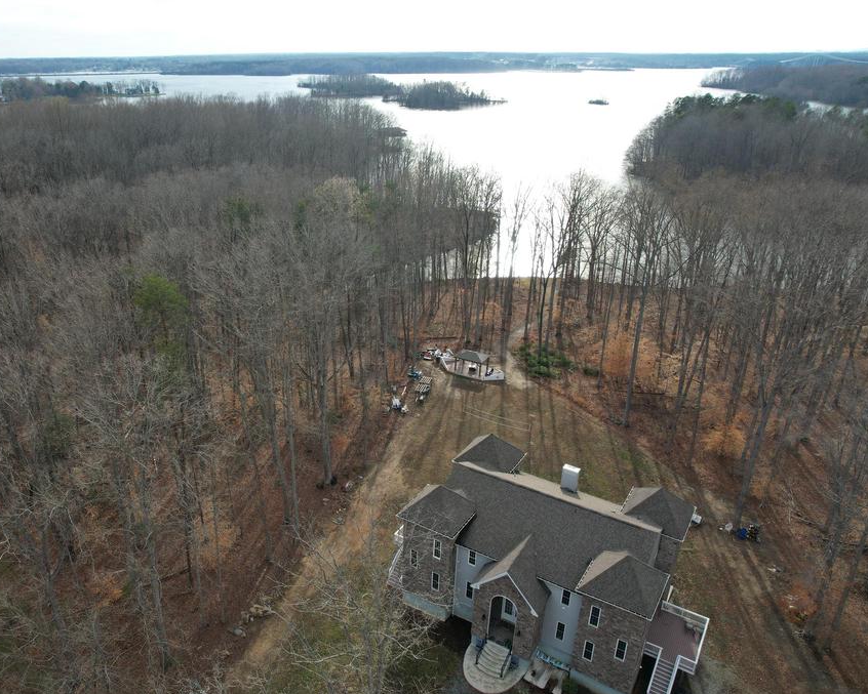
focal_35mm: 25
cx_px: 364
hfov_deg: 67.7
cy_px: 349
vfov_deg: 56.8
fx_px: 642
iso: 100
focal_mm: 8.38
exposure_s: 1/800
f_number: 2.8
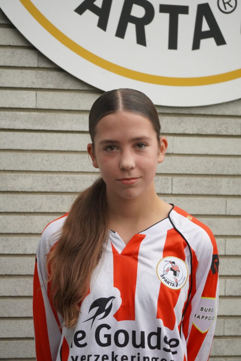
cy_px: 180
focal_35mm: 244
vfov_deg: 8.4
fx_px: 2452
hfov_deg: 5.6
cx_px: 120
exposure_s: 1/320
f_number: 5.6
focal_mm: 163
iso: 2500
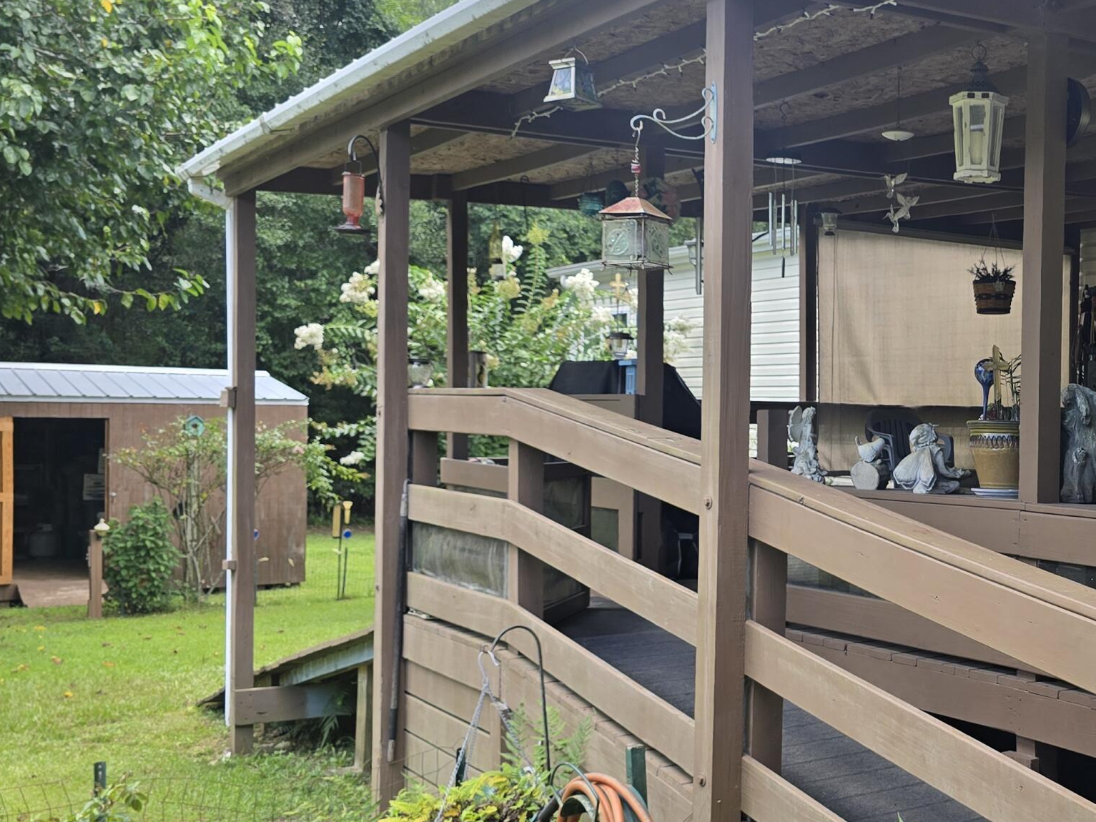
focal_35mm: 45
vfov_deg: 32.2
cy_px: 425
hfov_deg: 38.4
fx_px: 1425
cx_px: 1041
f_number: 1.7
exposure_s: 1/180
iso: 12
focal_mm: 6.3
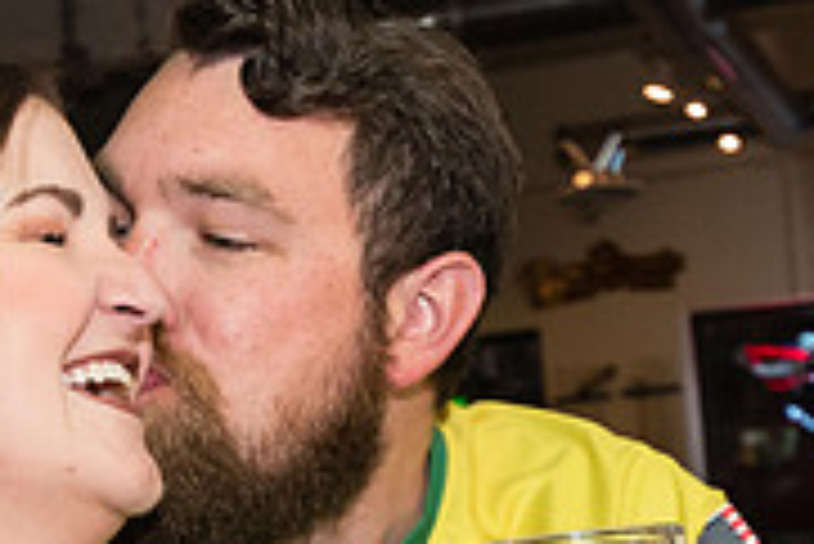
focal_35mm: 96
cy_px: 582
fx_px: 2172
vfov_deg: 14.0
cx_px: 495
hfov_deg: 21.2
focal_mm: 20
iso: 1600
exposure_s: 1/60
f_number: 3.5
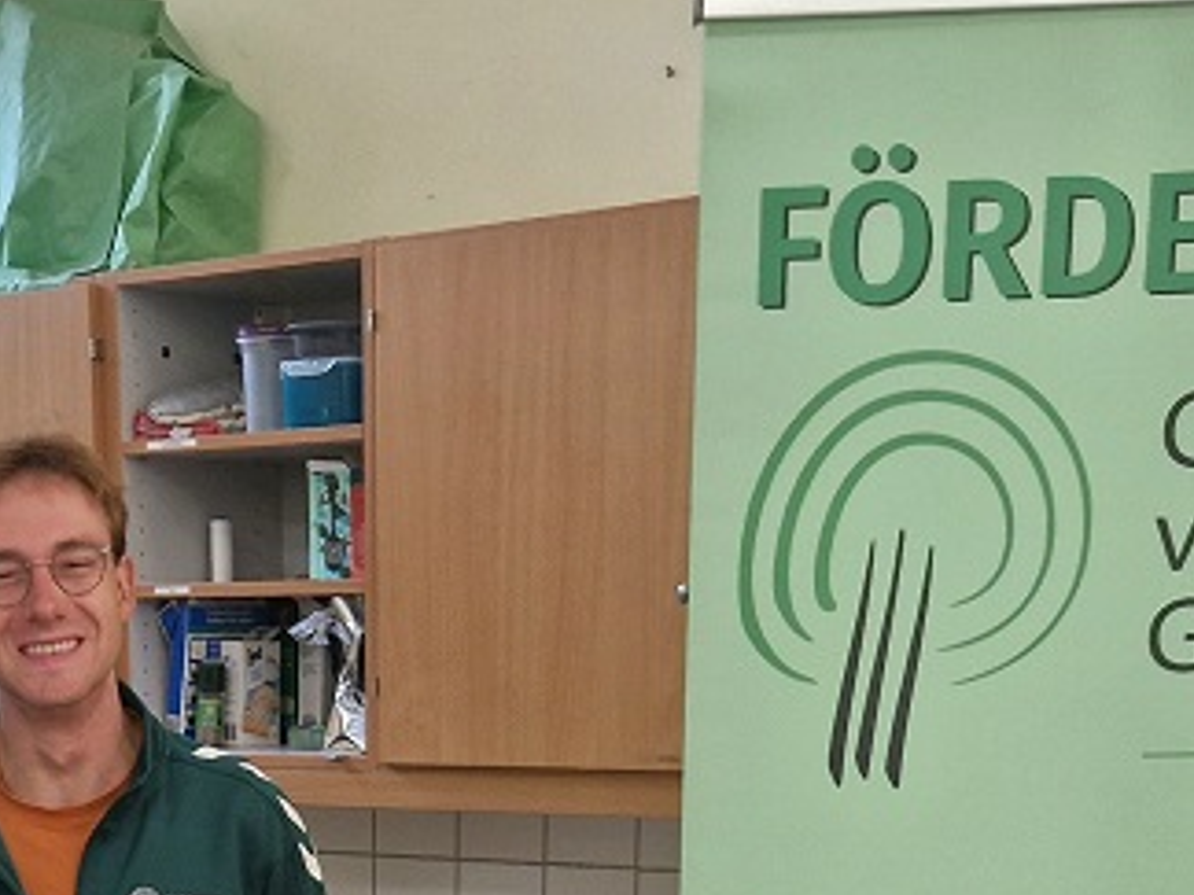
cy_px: 1201
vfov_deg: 19.0
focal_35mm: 71
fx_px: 2449
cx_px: 306
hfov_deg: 27.1
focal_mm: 5.4
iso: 200
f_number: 1.8
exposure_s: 1/100
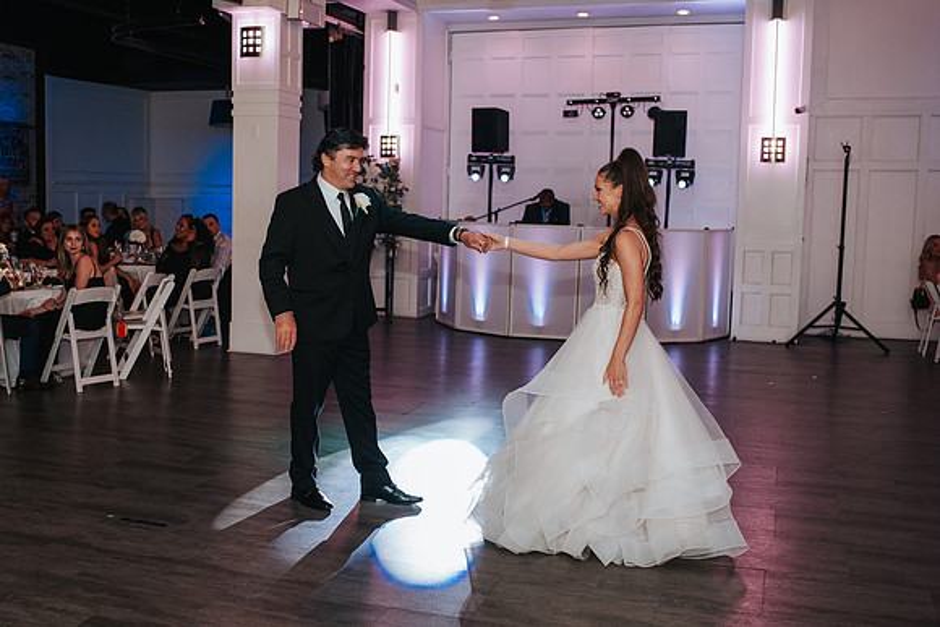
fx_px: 1086
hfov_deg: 46.6
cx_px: 382
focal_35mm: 42
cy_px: 314
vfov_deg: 32.2
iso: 1000
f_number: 2.8
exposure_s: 1/200
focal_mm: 35
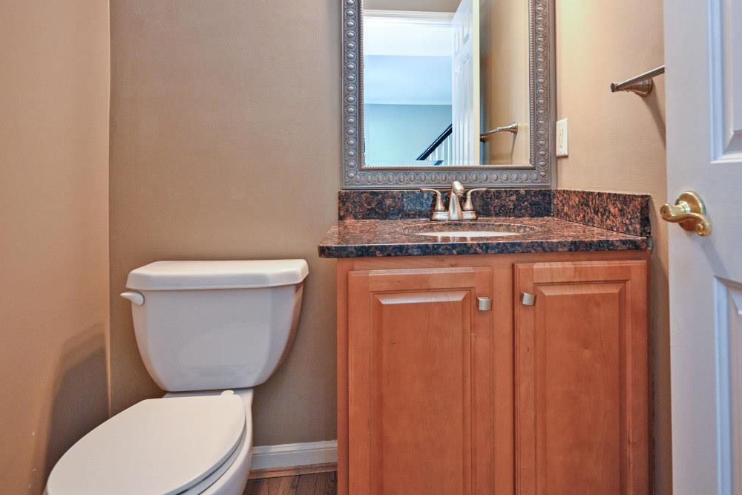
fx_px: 433
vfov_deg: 58.4
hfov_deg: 80.7
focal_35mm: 21
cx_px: 424
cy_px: 171
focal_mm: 14
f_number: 4
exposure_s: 1/60
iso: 1000
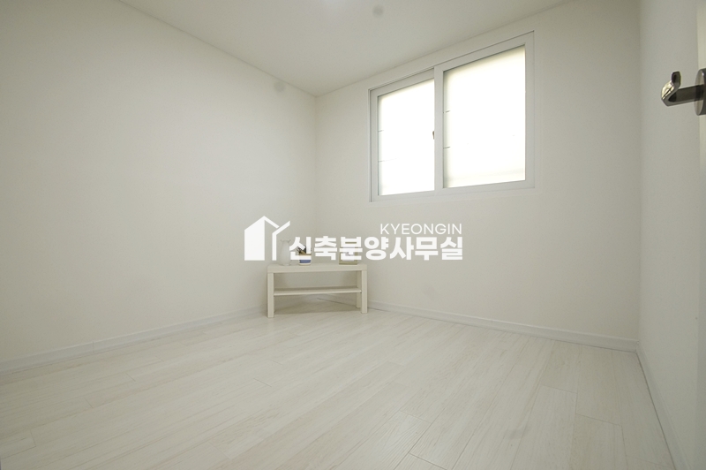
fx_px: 294
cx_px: 353
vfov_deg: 77.2
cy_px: 235
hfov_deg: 100.4
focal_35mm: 15
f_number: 9
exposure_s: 1/30
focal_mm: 10
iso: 800
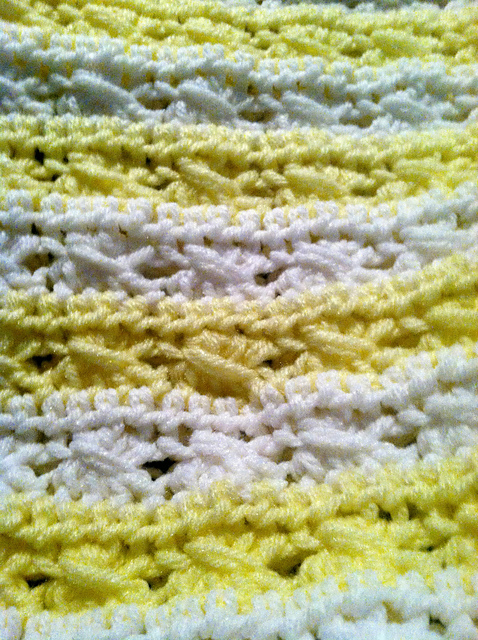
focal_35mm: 35
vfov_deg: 52.7
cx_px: 239
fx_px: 646
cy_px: 320
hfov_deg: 40.6
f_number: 2.8
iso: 500
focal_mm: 3.85
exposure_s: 1/15
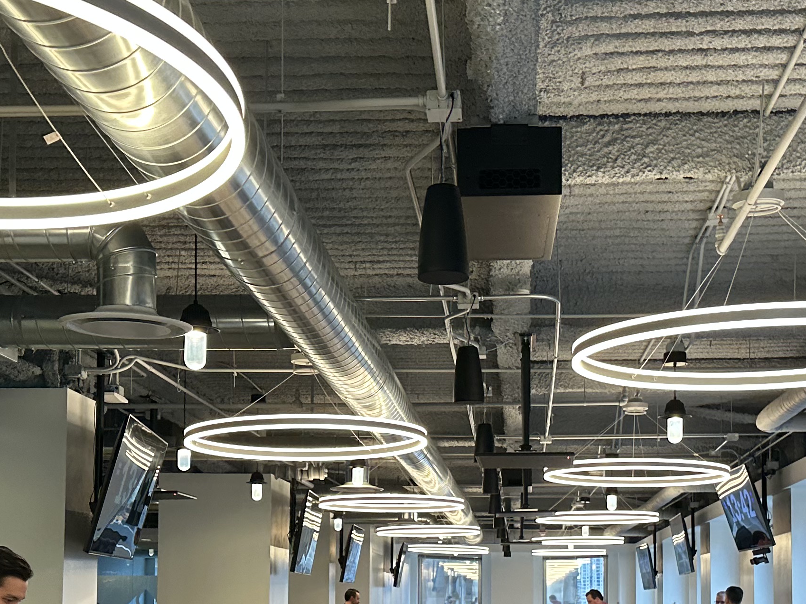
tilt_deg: +1.8
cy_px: 512
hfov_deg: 33.8
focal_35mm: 57
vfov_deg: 25.1
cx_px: 431
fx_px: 1327
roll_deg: -0.3
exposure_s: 1/120
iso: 160
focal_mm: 6.86
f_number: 1.78
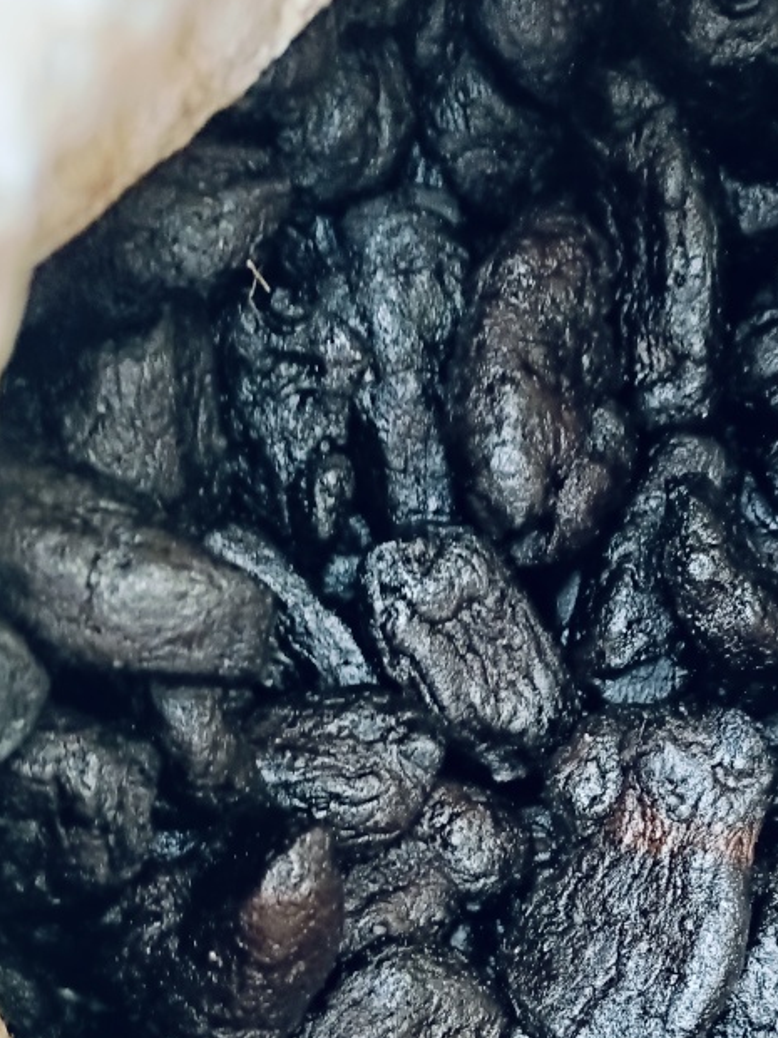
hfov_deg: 32.7
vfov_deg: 41.6
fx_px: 1289
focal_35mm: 43
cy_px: 855
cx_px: 612
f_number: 1.7
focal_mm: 4.7
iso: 1757
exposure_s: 1/33.3
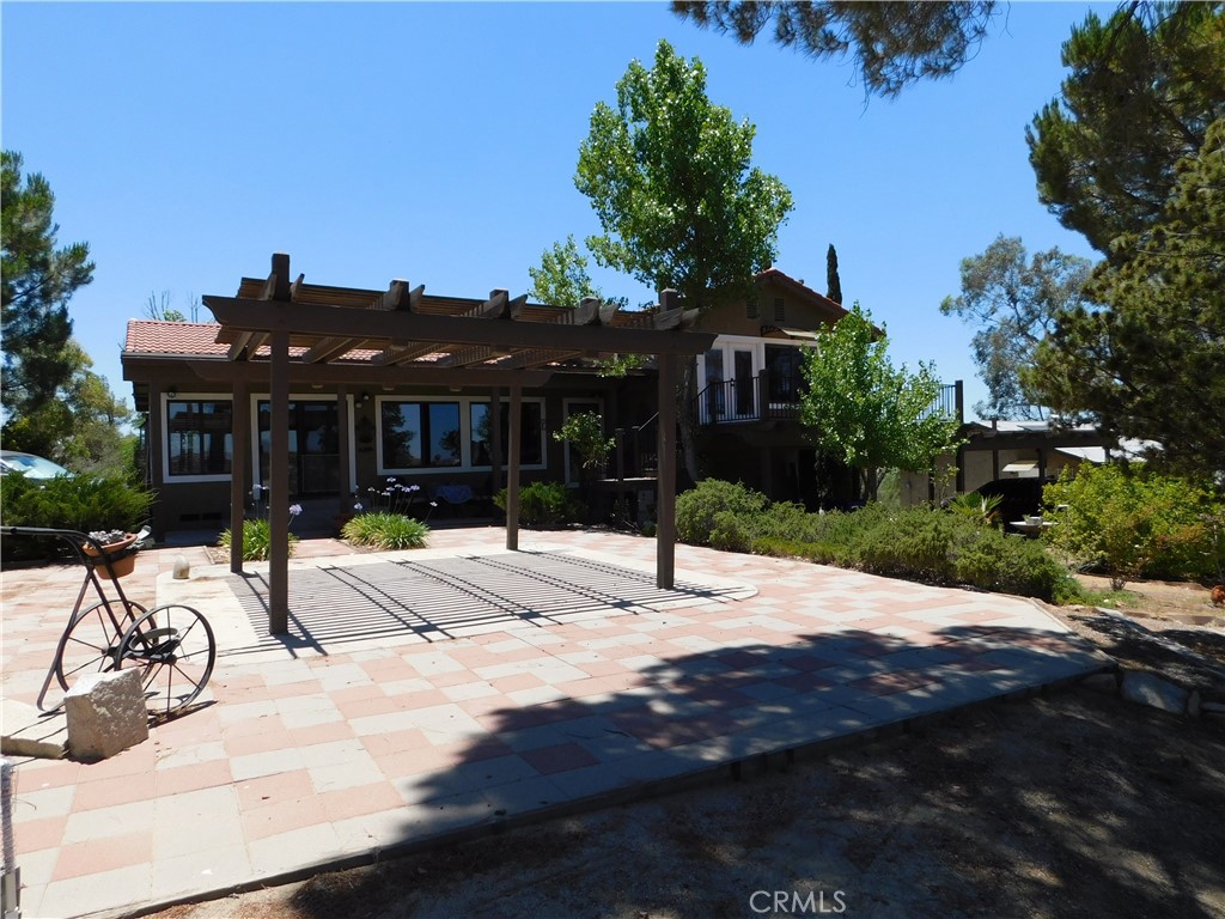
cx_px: 612
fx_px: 814
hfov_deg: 73.9
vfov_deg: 58.9
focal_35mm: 23
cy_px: 460
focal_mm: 4
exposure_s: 1/1250
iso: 125
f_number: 3
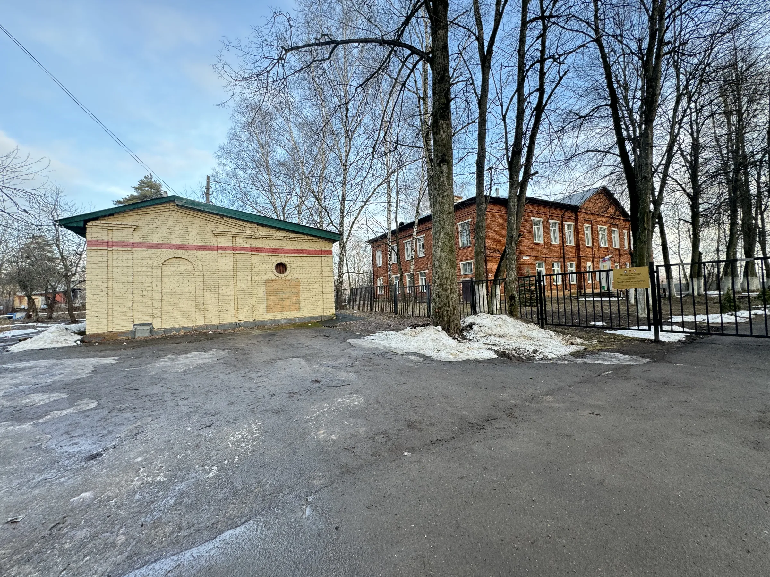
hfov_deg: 102.1
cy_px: 288
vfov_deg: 85.7
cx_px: 385
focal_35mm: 14
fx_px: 311
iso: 64
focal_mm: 2.22
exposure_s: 1/99
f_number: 2.2
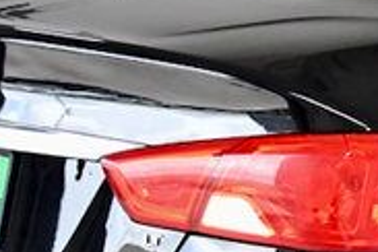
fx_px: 1995
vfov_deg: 7.2
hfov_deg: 10.2
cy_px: 146
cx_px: 704
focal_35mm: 190
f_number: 4
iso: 2500
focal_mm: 23
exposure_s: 1/1250
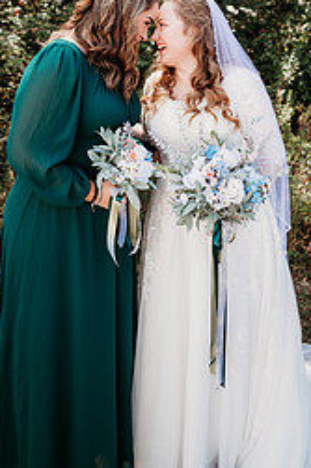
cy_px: 99
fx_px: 558
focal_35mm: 43
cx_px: 164
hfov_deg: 31.1
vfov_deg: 43.5
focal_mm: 24
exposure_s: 1/800
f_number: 2.2
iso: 100
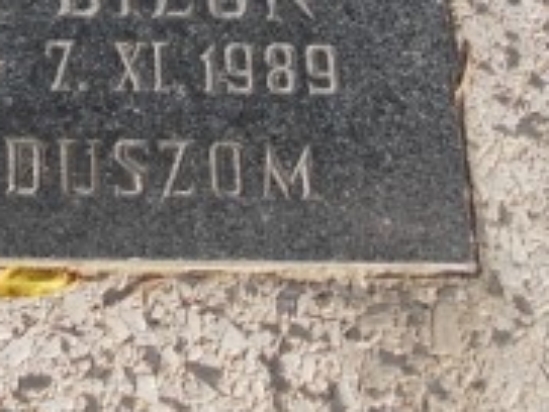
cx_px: -45
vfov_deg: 14.5
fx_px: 1571
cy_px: -85
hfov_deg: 19.1
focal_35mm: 99
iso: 80
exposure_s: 1/640
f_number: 2.7
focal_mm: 4
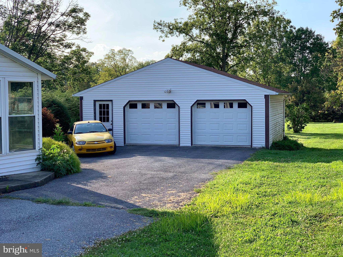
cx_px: 172
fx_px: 515
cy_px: 128
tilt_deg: -3.1
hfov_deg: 36.8
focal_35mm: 52
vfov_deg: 28.0
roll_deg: +1.5
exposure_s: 1/631
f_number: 2.4
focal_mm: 6
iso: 16
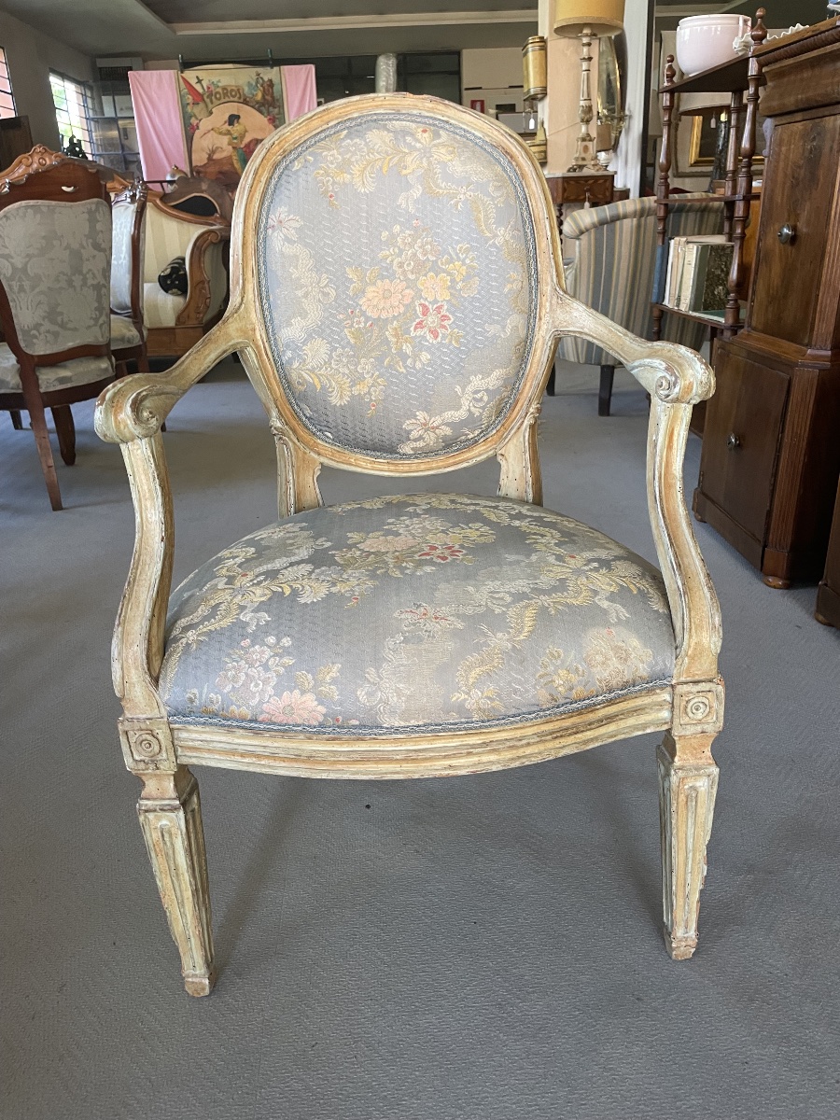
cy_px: 560
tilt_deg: -22.5
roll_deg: +1.9
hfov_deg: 53.1
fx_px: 841
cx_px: 420
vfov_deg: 67.3
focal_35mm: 26
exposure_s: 1/79
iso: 125
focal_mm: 4.2
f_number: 1.6
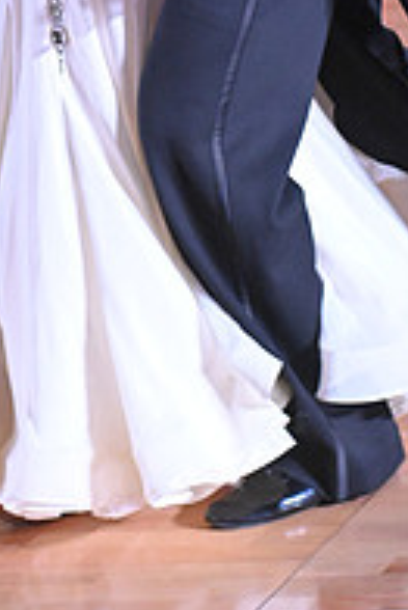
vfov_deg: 8.6
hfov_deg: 5.8
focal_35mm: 237
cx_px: 20
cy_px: -177
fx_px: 4022
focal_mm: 80
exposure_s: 1/400
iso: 5000
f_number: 4
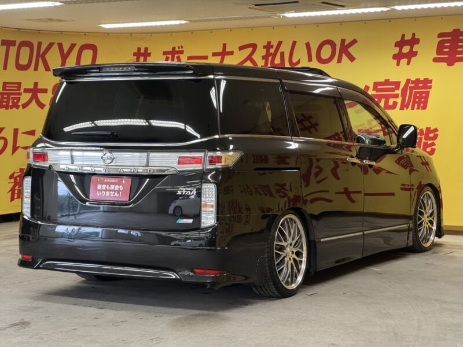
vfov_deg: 19.1
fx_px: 1030
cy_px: 174
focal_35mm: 77
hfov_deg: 25.3
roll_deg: +0.5
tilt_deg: -2.6
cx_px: 232
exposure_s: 1/50
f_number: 2.8
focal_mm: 9
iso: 200
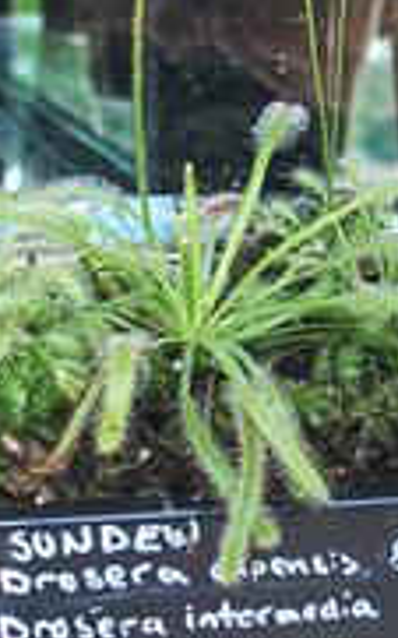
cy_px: 321
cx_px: 158
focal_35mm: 108
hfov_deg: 12.1
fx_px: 1876
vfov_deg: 19.3
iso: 160
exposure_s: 1/100
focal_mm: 9.8
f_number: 2.8
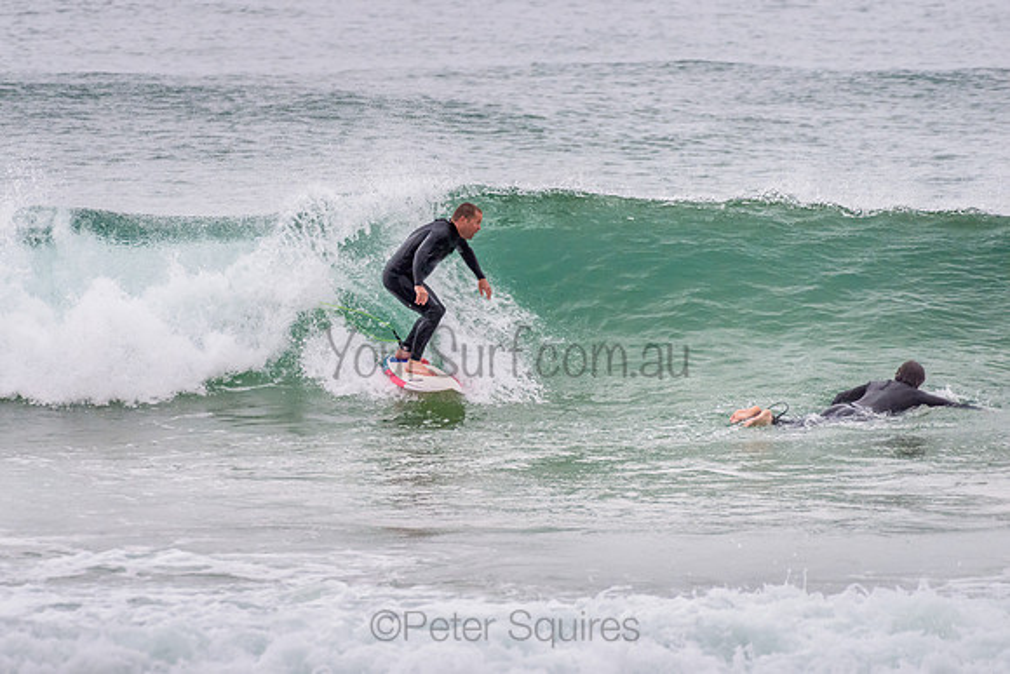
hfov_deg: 3.4
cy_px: 305
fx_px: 17211
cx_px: 391
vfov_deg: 2.2
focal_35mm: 613
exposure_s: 1/1000
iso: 800
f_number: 5.6
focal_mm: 500
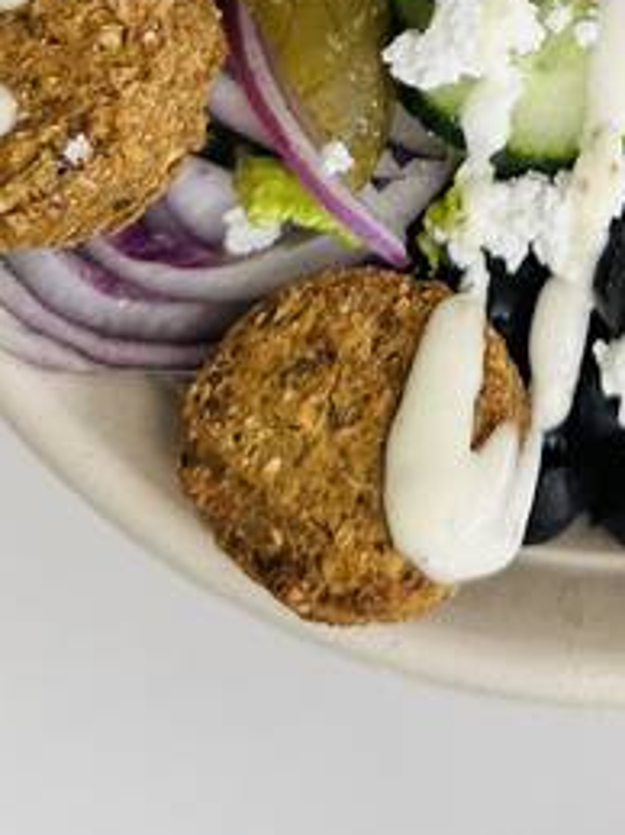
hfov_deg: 20.7
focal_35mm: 68
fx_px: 1638
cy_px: -208
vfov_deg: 25.2
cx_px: 670
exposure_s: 1/120
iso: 160
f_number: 1.78
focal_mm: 6.86
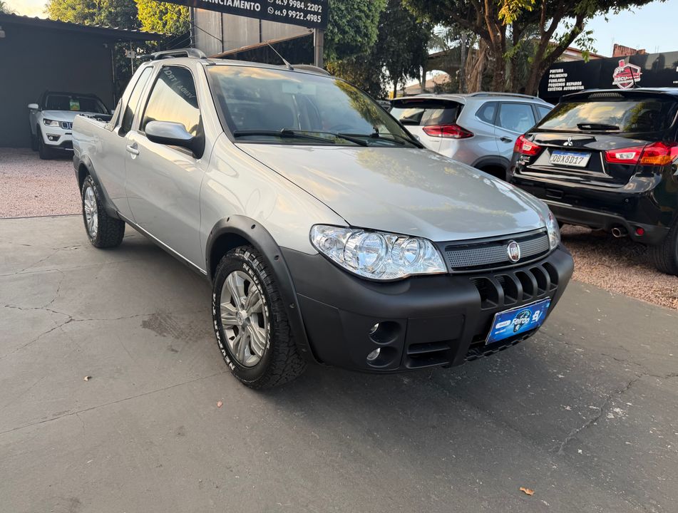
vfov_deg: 57.1
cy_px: 256
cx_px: 339
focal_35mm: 24
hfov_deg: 71.4
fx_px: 472
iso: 80
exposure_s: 1/376
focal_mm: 6.76
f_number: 1.78
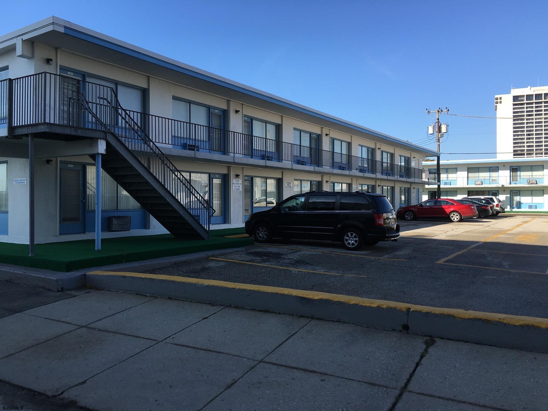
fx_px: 459
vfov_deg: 48.2
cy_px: 206
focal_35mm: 29
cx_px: 274
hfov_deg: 61.7
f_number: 2.2
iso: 25
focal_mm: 4.15
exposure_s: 1/1115
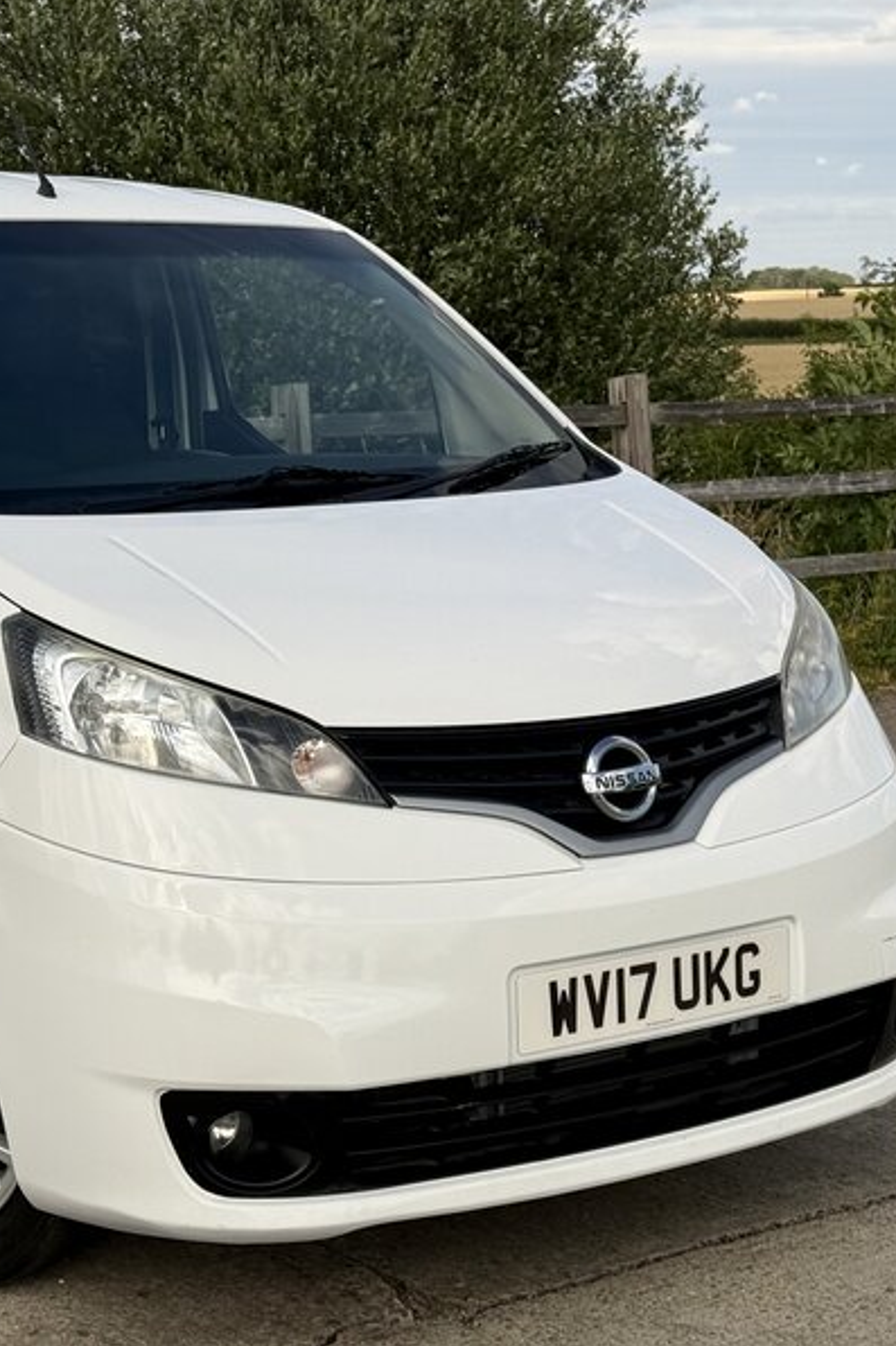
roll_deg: -1.5
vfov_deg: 30.1
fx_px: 2503
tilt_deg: -7.3
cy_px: 671
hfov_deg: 19.9
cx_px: 108
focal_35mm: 67
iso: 64
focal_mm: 6.76
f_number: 1.78
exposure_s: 1/6024
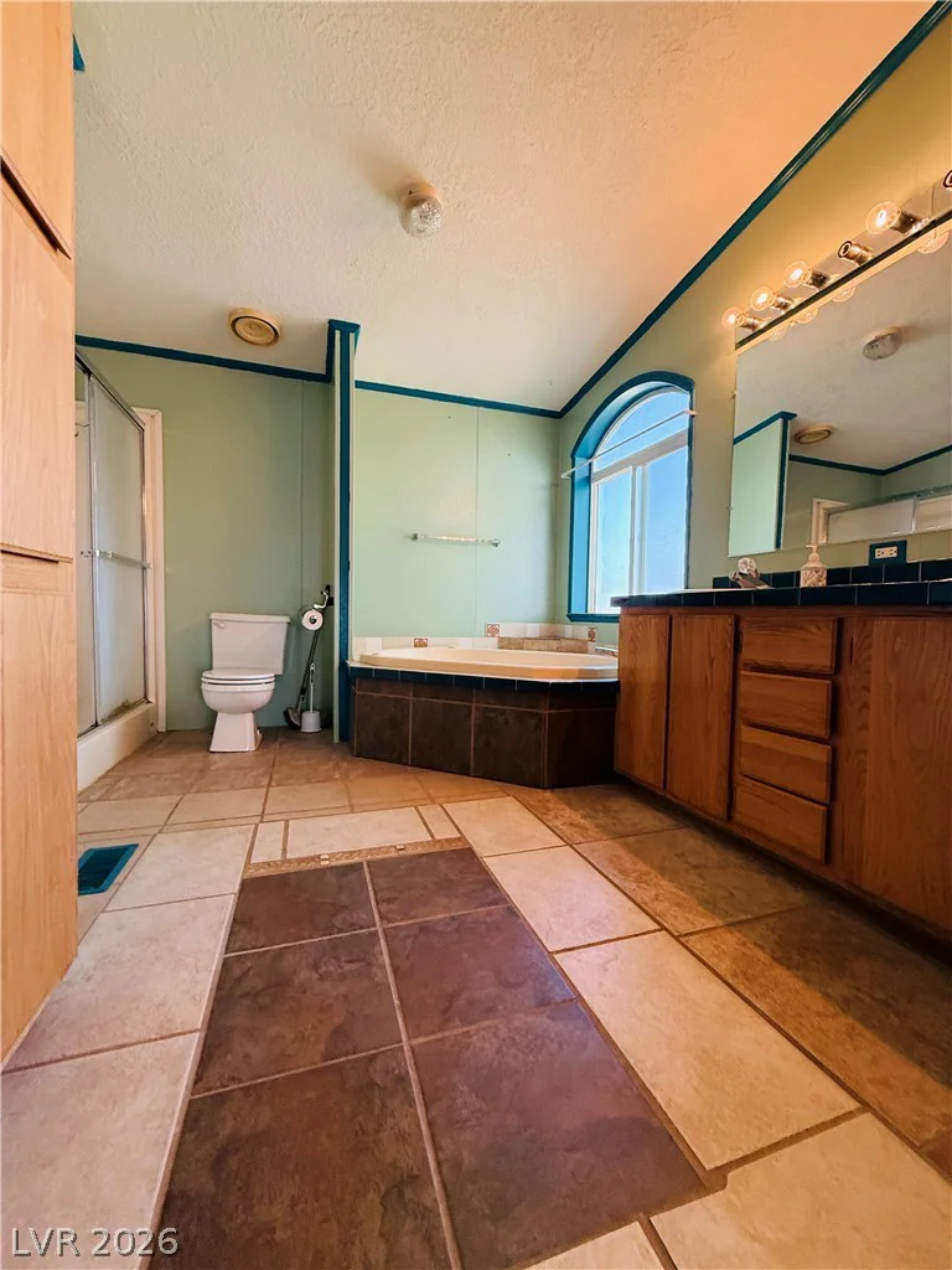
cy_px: 635
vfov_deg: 102.1
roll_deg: -1.8
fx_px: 513
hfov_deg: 85.7
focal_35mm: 14
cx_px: 476
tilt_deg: -2.1
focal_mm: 2.22
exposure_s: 1/120
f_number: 2.2
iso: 320
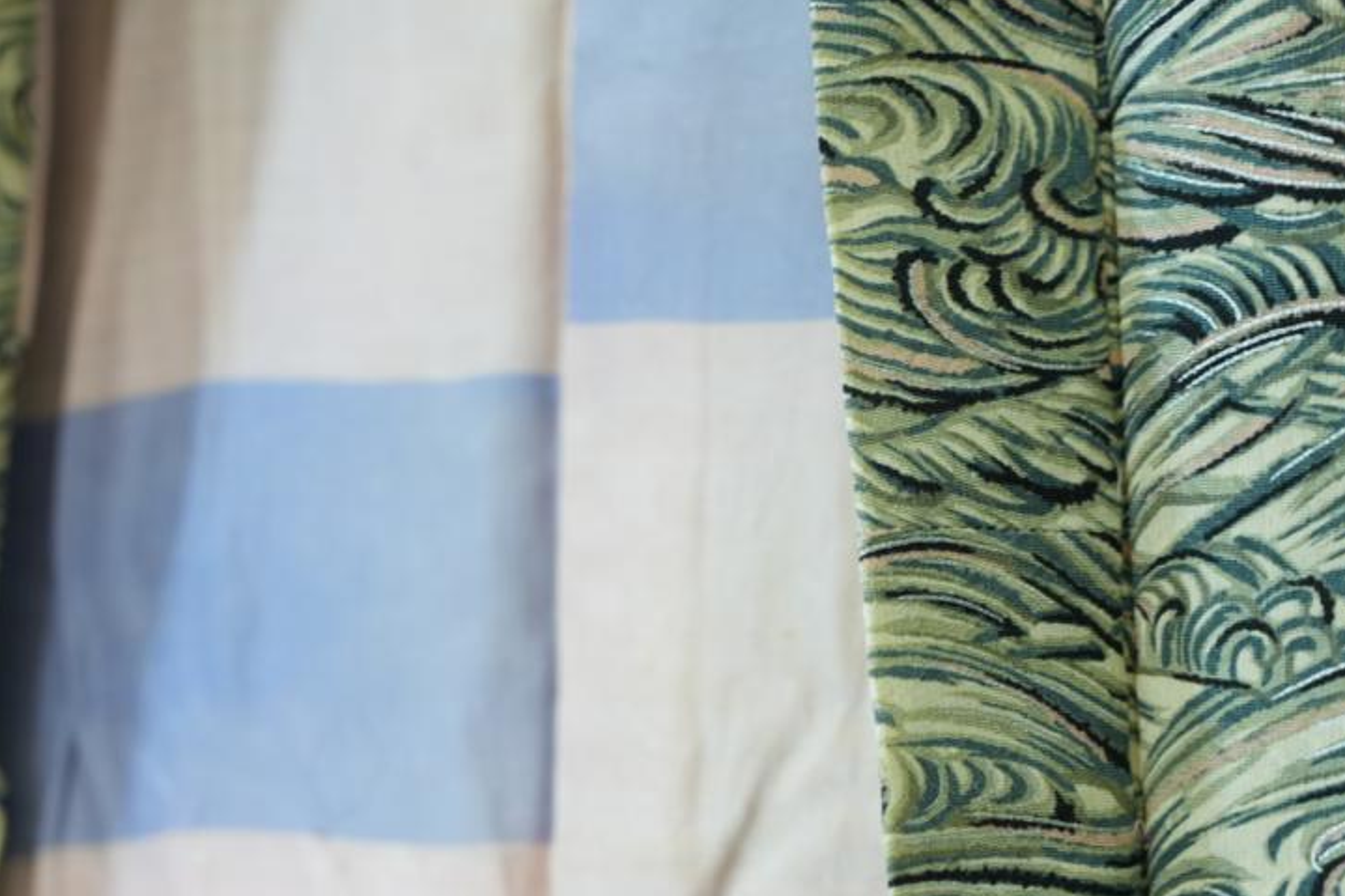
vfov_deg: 8.7
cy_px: 570
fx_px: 5903
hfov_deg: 13.0
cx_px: 381
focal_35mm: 158
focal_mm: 105
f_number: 4
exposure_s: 1/125
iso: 1250
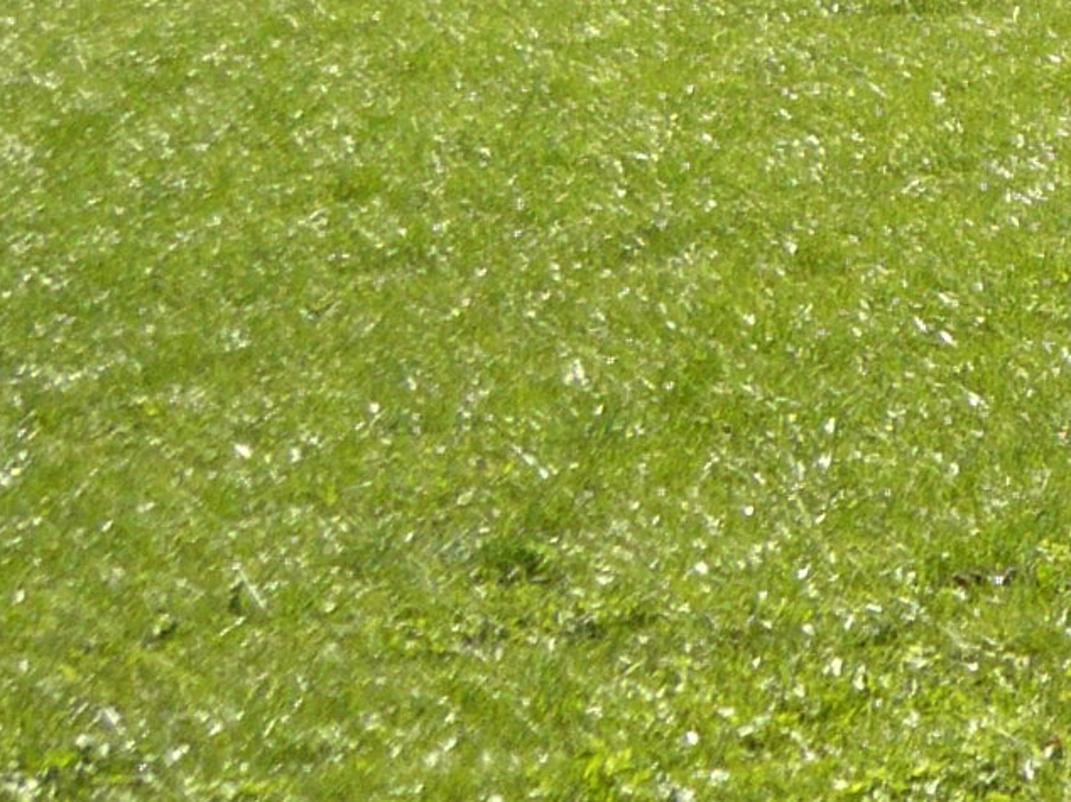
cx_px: 2346
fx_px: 5258
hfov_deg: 10.4
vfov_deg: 8.3
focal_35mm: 170
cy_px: -729
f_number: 2.8
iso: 100
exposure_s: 1/640
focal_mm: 5.5
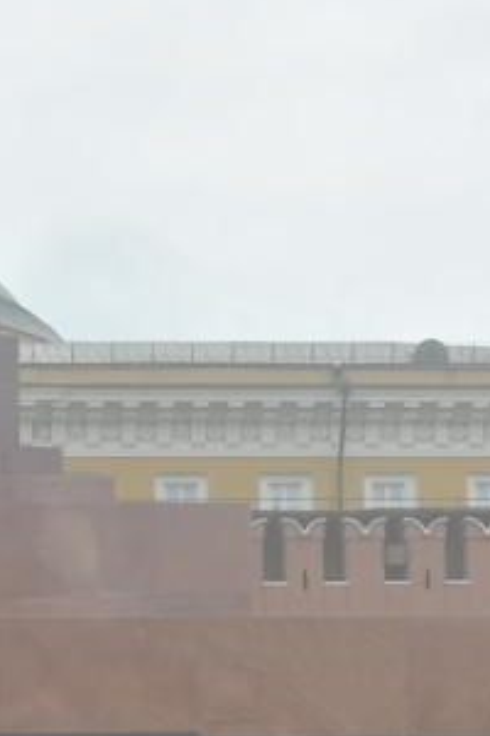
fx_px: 1960
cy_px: 922
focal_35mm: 96
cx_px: -47
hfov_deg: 14.0
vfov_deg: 19.7
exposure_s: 1/227
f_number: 2.2
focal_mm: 3.95
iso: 50
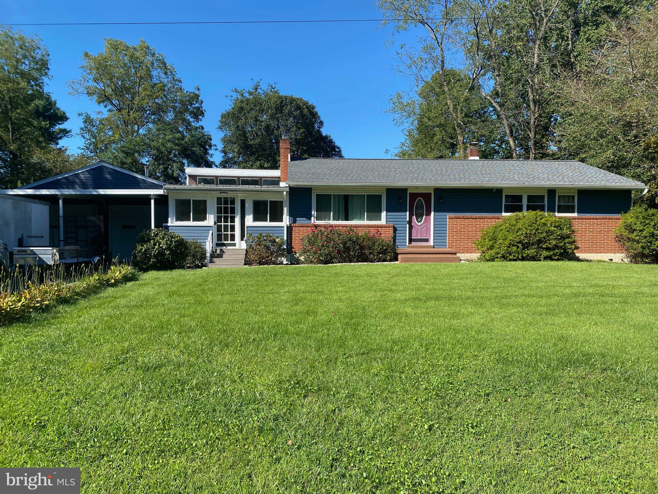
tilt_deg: -2.6
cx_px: 329
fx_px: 494
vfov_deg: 53.1
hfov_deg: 67.3
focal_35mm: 26
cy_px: 247
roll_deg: +0.8
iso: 32
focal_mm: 4.25
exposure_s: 1/1522
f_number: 1.8
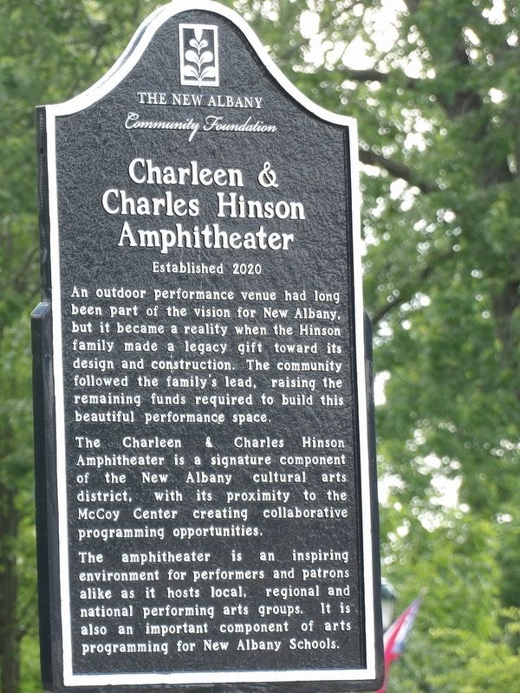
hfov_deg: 4.1
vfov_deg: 5.5
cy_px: 346
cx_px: 260
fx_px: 7271
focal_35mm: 363
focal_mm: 65.2
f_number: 4.2
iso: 110
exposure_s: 1/100
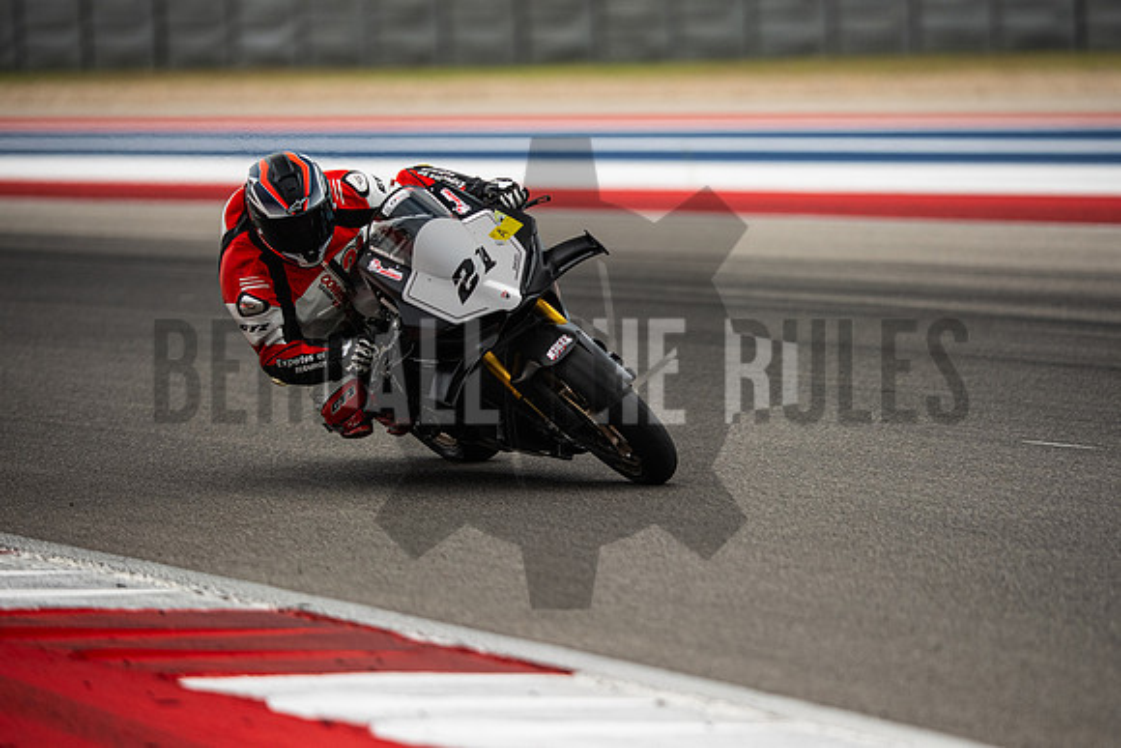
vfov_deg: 4.6
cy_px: 374
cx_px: 560
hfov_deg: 6.9
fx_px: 9343
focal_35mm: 300
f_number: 2
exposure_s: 1/5000
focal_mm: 200
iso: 400
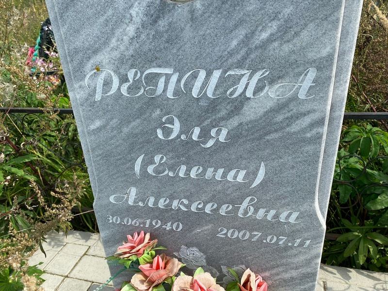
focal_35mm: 26
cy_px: 146
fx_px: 291
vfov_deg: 53.1
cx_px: 194
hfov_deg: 67.3
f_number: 1.8
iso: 32
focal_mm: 4.25
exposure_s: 1/1287
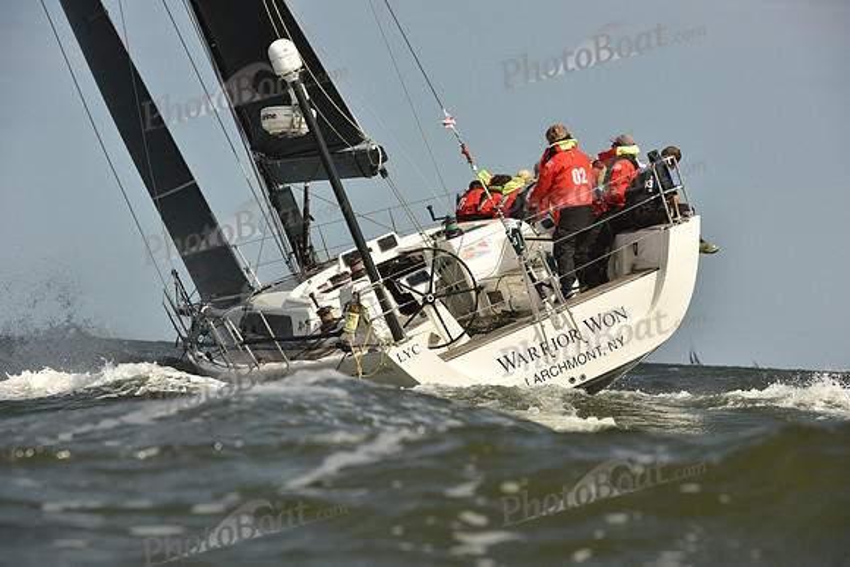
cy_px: 284
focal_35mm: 170
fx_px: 4015
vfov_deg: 8.1
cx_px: 425
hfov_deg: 12.1
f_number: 10
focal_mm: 170
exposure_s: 1/1600
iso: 320
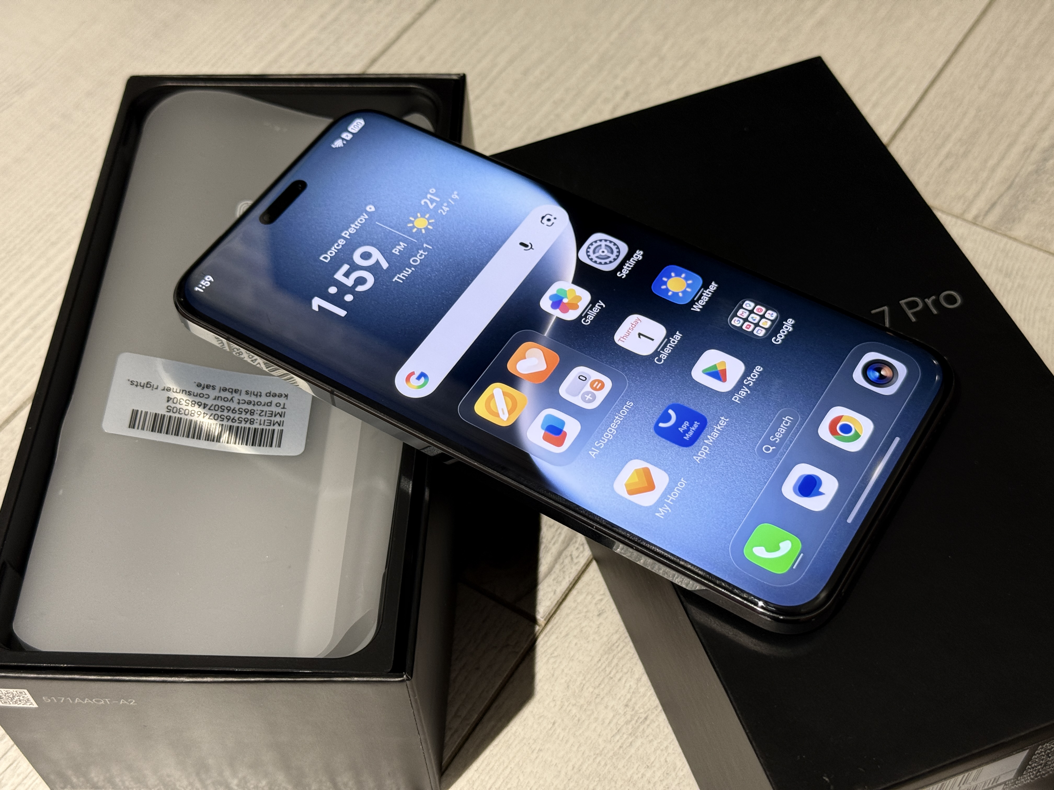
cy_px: 395
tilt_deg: -52.1
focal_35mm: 48
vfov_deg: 30.3
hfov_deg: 39.7
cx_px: 527
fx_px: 1462
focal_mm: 6.76
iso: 80
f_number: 1.78
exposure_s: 1/50
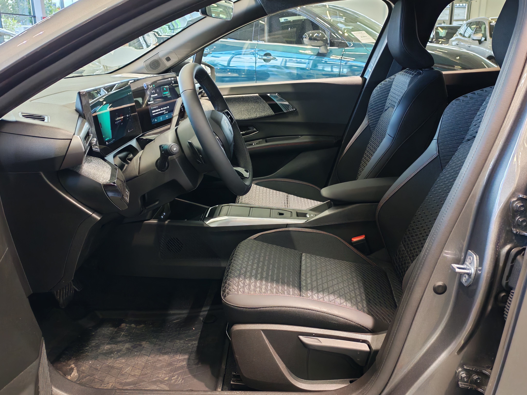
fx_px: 502
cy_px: 198
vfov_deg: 42.9
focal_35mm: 33
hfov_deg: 55.4
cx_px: 264
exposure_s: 1/100
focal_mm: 6.12
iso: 640
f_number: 1.9
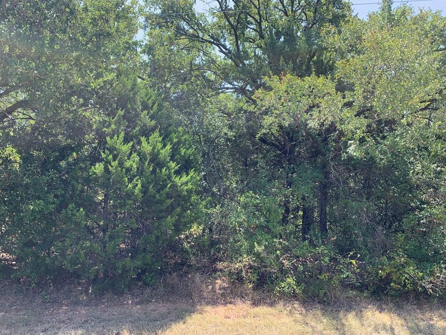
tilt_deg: +8.1
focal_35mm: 28
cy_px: 157
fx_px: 361
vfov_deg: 49.7
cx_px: 210
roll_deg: +1.5
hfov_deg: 63.4
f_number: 1.8
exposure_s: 1/512
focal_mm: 4.25
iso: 25
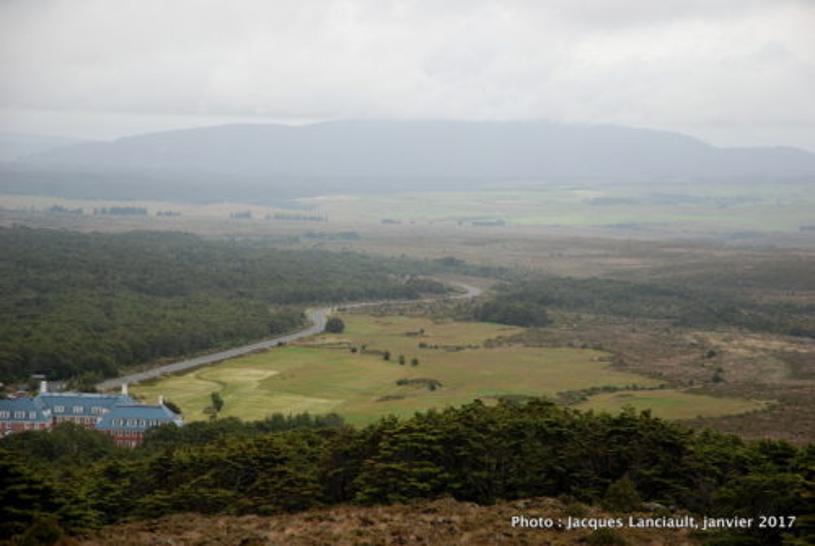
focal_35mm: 105
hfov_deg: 19.4
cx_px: 408
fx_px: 2381
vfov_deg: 13.1
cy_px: 273
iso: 100
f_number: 4.5
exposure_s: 1/125
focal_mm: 70
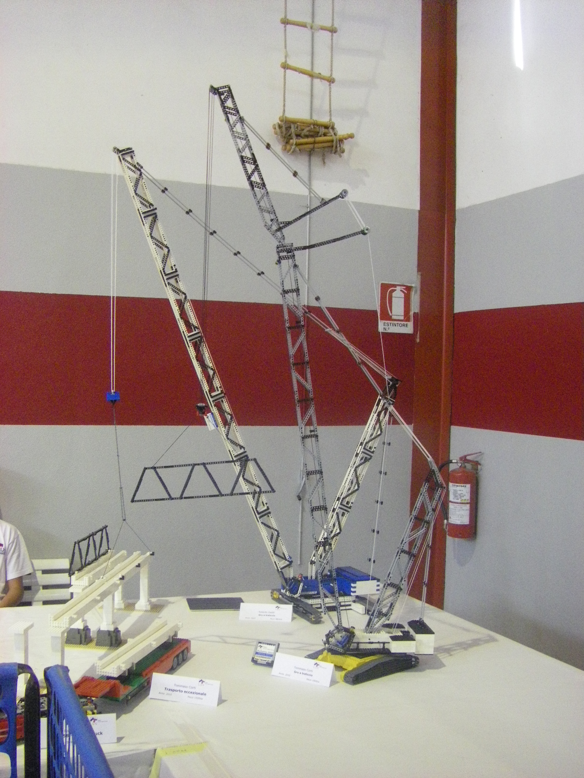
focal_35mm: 38
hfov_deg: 37.7
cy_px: 389
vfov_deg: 49.0
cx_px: 292
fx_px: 855
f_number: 3.5
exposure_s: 1/30
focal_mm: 6.3
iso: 800
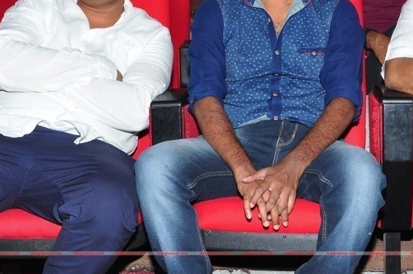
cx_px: 257
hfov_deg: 28.8
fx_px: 802
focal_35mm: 70
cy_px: 93
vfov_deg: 19.3
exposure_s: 1/125
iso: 500
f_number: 10
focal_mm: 26
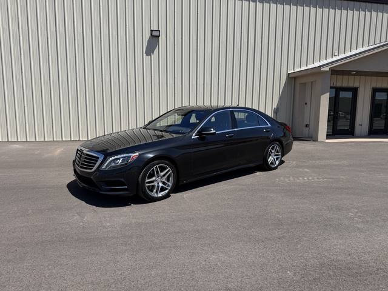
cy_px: 146
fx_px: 269
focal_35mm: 24
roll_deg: -0.7
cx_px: 194
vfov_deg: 56.8
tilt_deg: -7.4
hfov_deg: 71.6
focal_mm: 6.76
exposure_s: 1/4673
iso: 80
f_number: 1.78
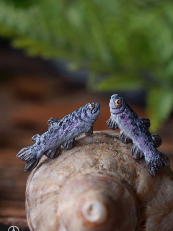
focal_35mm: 77
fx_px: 513
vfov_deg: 25.3
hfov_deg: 19.1
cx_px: 95
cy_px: 118
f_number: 5
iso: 1100
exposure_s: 1/60
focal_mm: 40
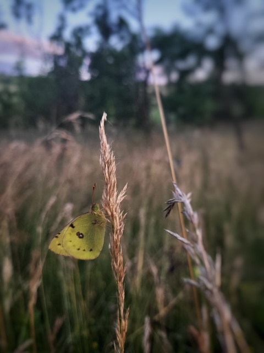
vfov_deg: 67.3
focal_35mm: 26
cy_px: 176
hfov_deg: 53.1
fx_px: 264
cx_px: 132
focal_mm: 5.4
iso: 80
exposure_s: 1/100
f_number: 1.8
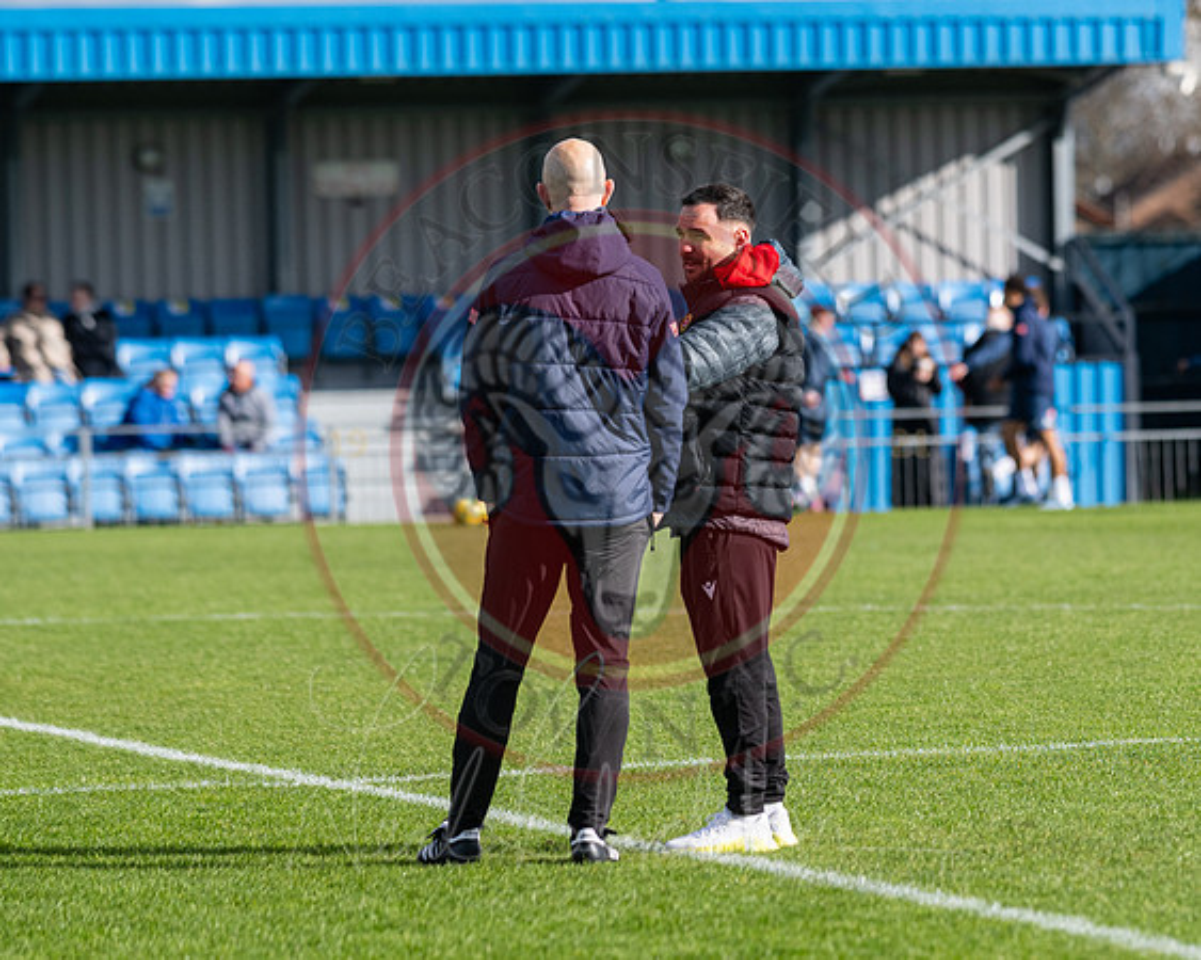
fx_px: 10018
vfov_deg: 5.5
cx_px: 849
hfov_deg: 6.9
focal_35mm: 282
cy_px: 572
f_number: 2.5
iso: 200
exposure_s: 1/5000
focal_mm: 135
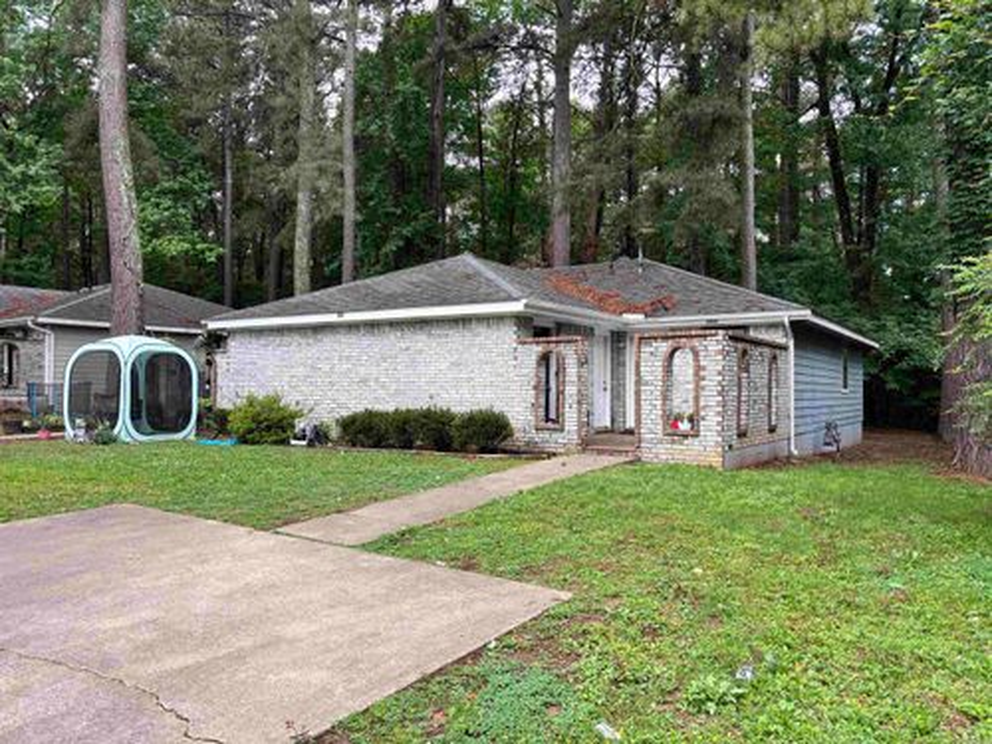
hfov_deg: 67.3
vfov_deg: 53.1
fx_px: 745
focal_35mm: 26
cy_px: 372
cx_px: 496
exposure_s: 1/520
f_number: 1.6
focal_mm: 5.96
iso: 50
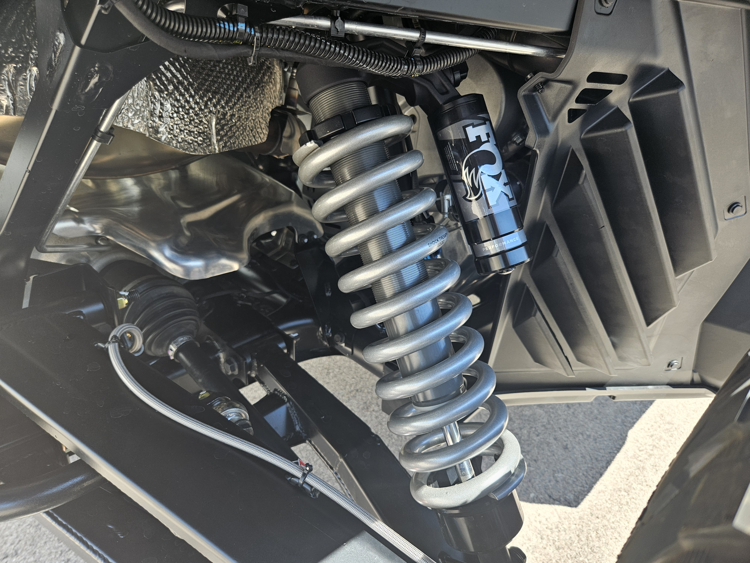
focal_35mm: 23
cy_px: 282
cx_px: 375
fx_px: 498
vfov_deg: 58.9
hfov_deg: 73.9
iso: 50
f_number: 1.8
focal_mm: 5.4
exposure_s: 1/180
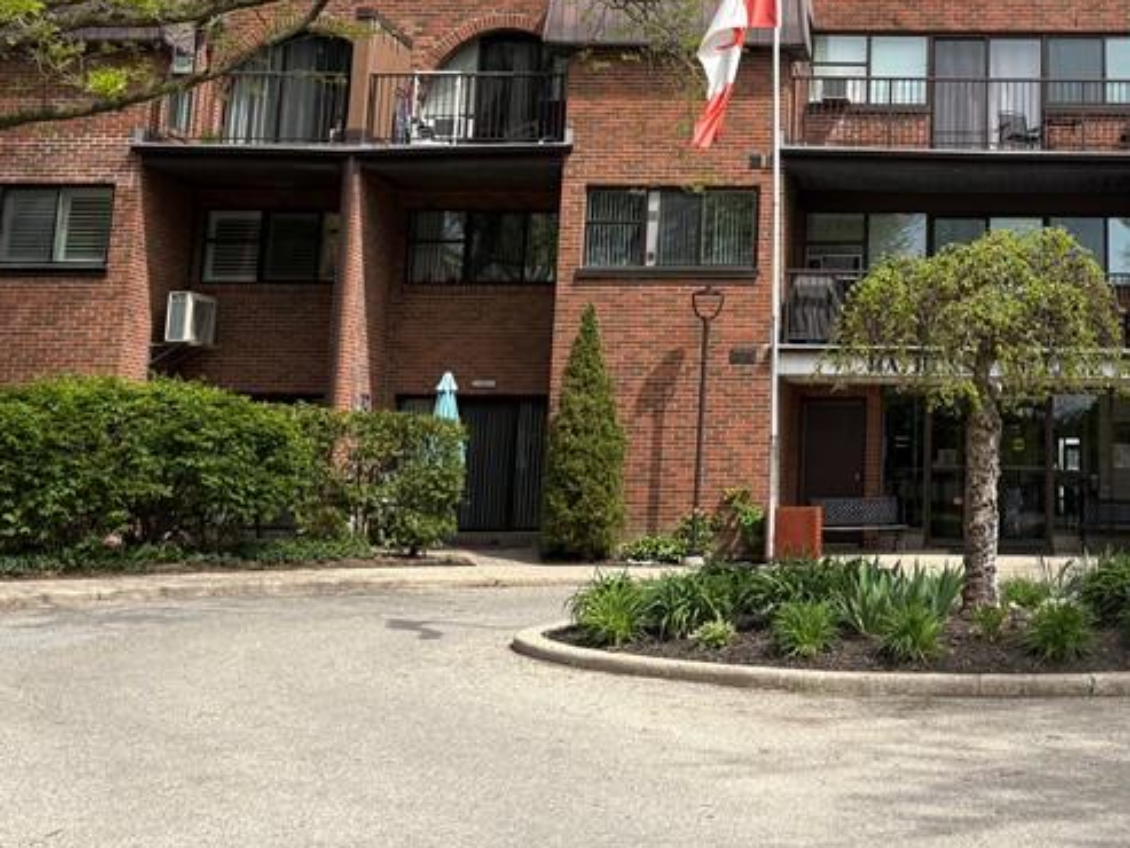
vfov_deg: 26.3
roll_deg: -0.5
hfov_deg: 34.0
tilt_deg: +11.8
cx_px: 972
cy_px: 119
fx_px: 1763
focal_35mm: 54
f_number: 1.6
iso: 50
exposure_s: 1/2747
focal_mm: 5.96
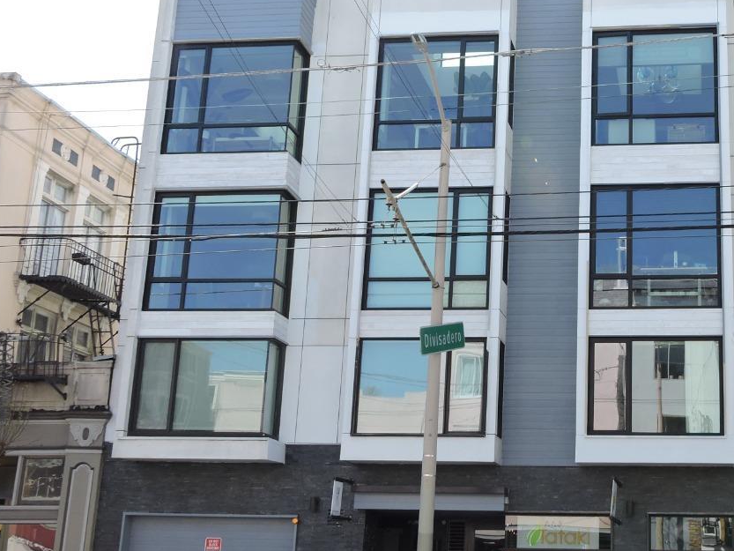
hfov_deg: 34.5
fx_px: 1145
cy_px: 259
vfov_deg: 27.0
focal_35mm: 54
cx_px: 577
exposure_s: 1/400
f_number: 3.5
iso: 100
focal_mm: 5.4
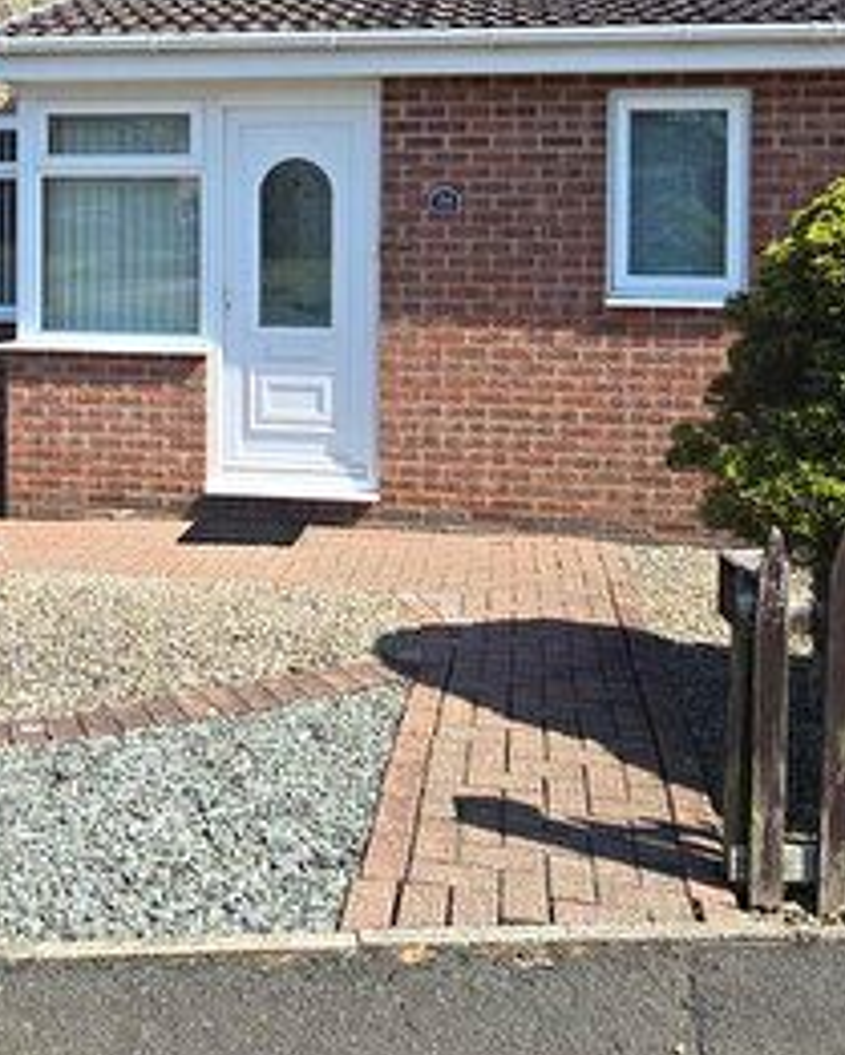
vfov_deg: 50.3
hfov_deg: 43.1
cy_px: 245
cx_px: 327
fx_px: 1062
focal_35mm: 34
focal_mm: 2.2
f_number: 2.2
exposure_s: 1/2000
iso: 64
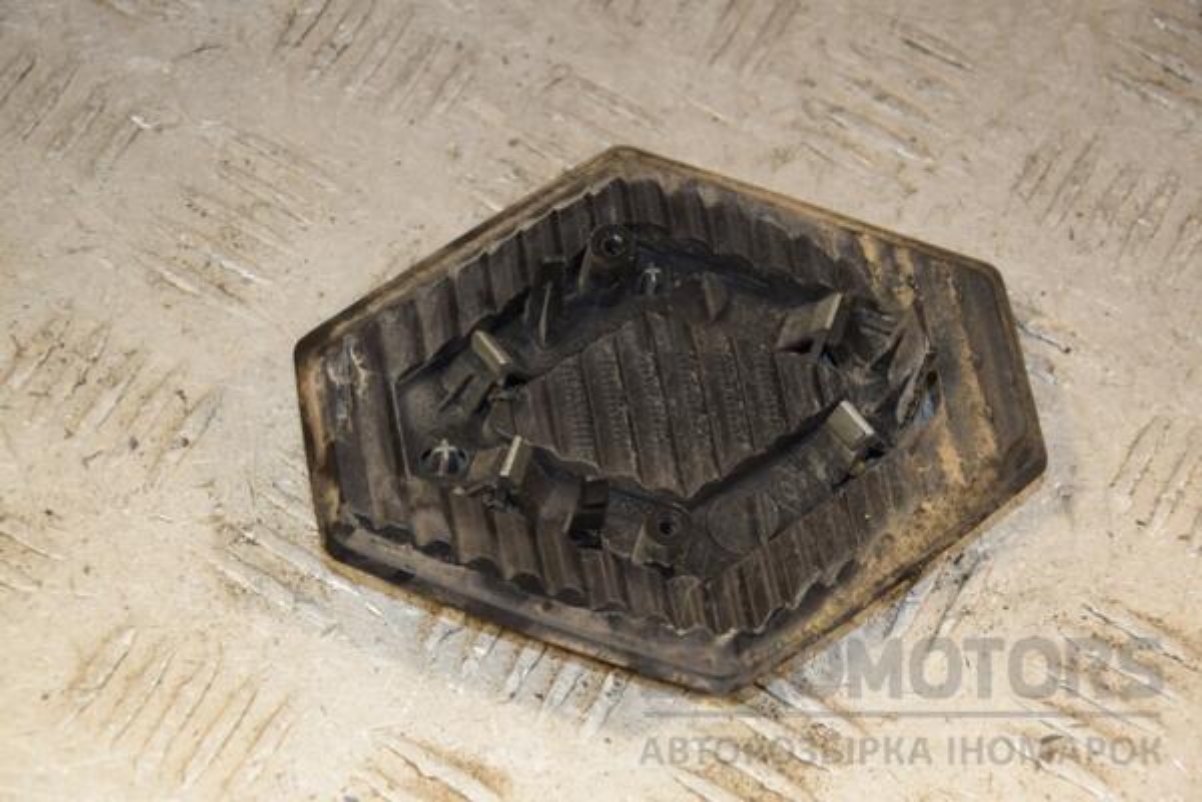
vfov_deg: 13.0
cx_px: 601
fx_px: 3506
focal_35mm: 105
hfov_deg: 19.5
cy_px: 401
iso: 800
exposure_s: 1/200
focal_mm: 70
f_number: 6.3
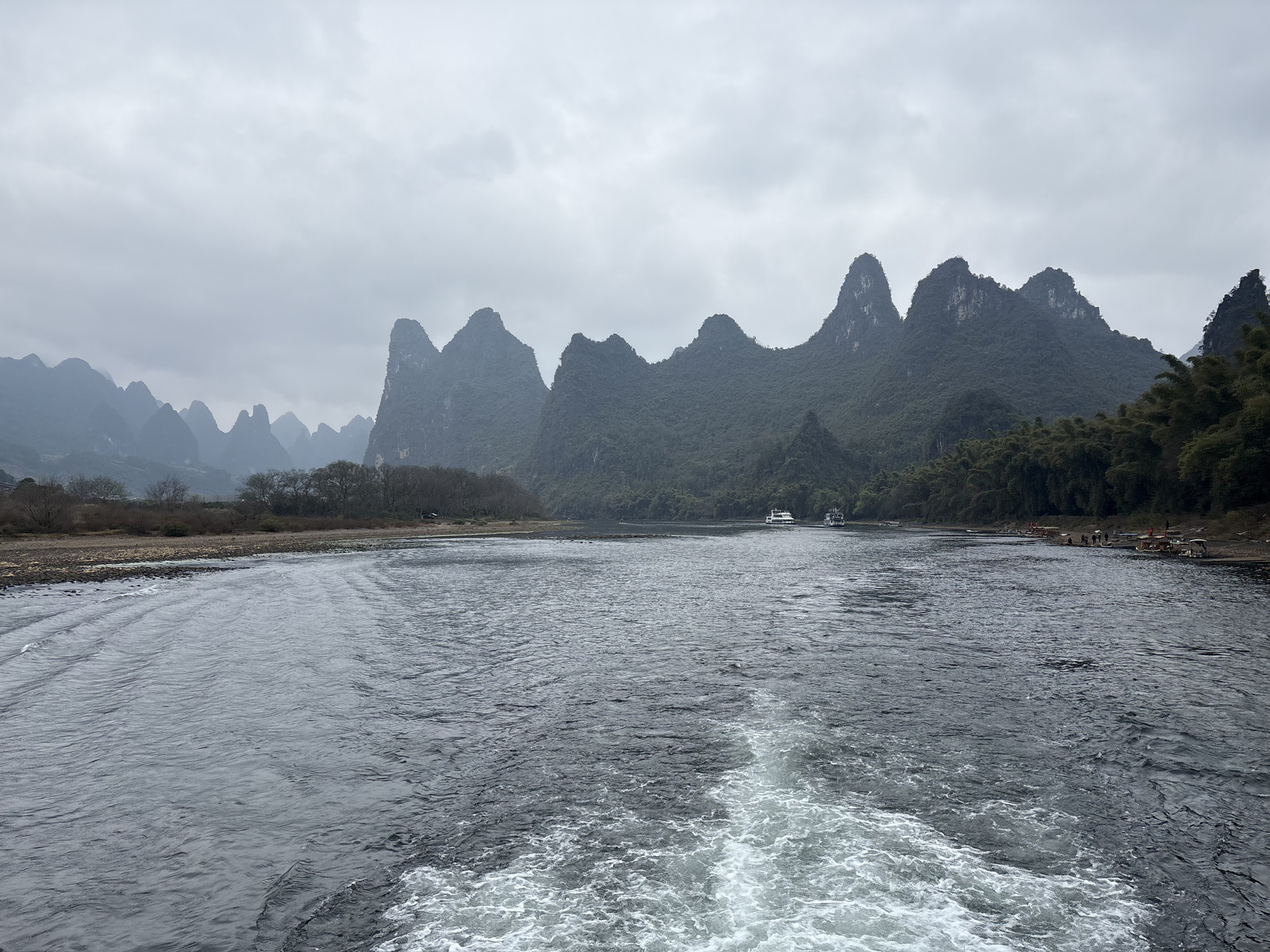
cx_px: 635
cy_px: 476
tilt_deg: +2.1
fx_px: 954
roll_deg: -0.2
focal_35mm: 26
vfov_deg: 53.1
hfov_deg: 67.3
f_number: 1.6
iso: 50
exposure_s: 1/1901
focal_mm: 5.96
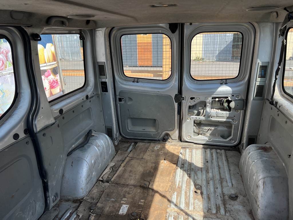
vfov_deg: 53.1
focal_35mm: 26
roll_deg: +1.7
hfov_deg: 67.3
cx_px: 146
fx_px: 220
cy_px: 110
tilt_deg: -17.8
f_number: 1.5
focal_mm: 5.7
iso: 50
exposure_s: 1/658
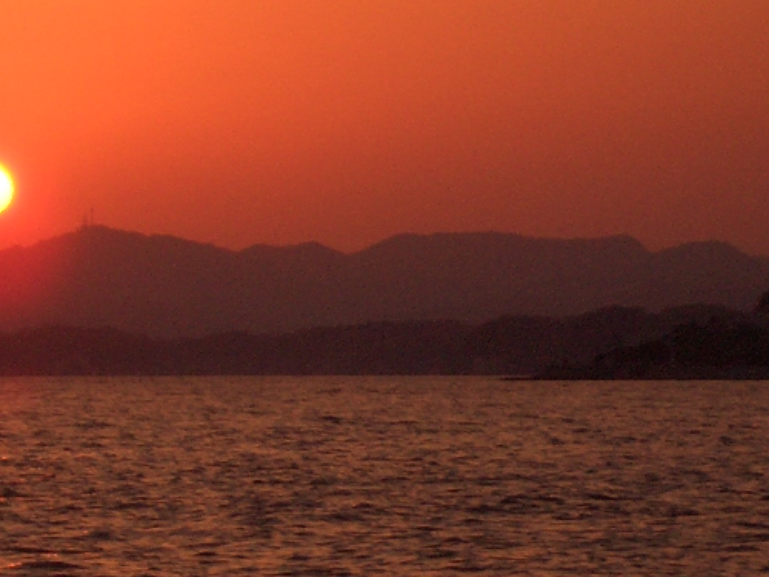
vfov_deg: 5.5
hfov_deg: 7.3
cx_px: 26
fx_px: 5976
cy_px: 288
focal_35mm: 269
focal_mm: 17.4
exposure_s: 1/125
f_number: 7.7
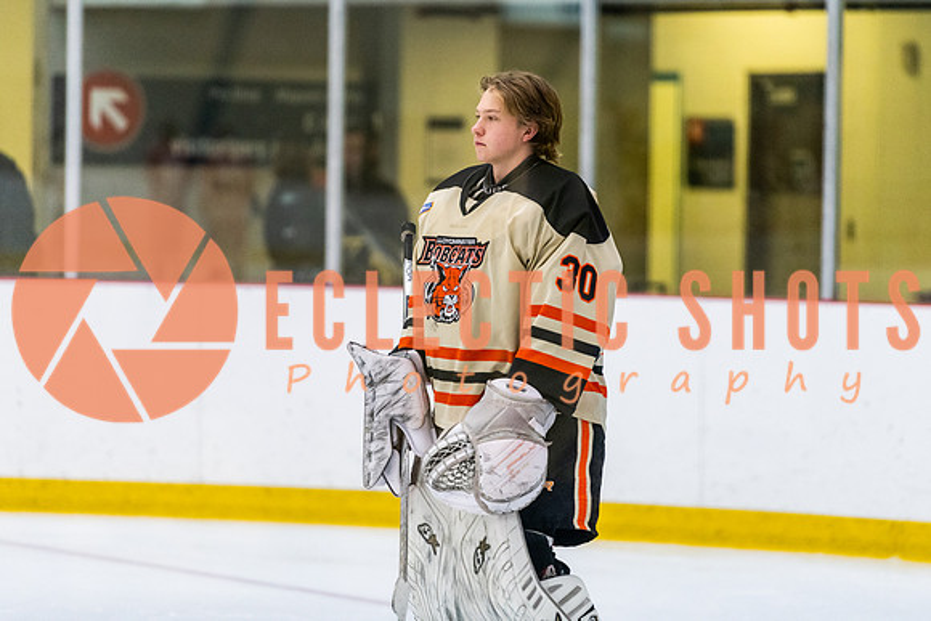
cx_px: 507
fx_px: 5997
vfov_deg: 5.9
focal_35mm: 232
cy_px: 261
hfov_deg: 8.9
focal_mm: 200
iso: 3200
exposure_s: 1/640
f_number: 2.8
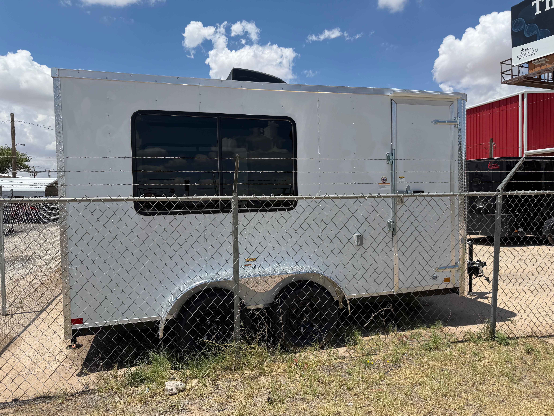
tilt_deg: -1.6
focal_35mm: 24
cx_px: 277
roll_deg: +1.4
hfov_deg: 71.6
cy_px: 208
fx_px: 384
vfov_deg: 56.8
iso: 80
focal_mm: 6.76
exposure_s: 1/8130
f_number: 1.78
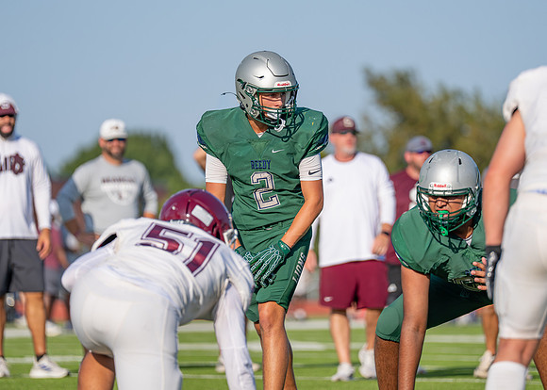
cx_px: 288
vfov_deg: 5.2
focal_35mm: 274
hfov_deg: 7.3
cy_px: 136
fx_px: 4261
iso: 160
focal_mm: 200
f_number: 2.8
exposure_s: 1/3200
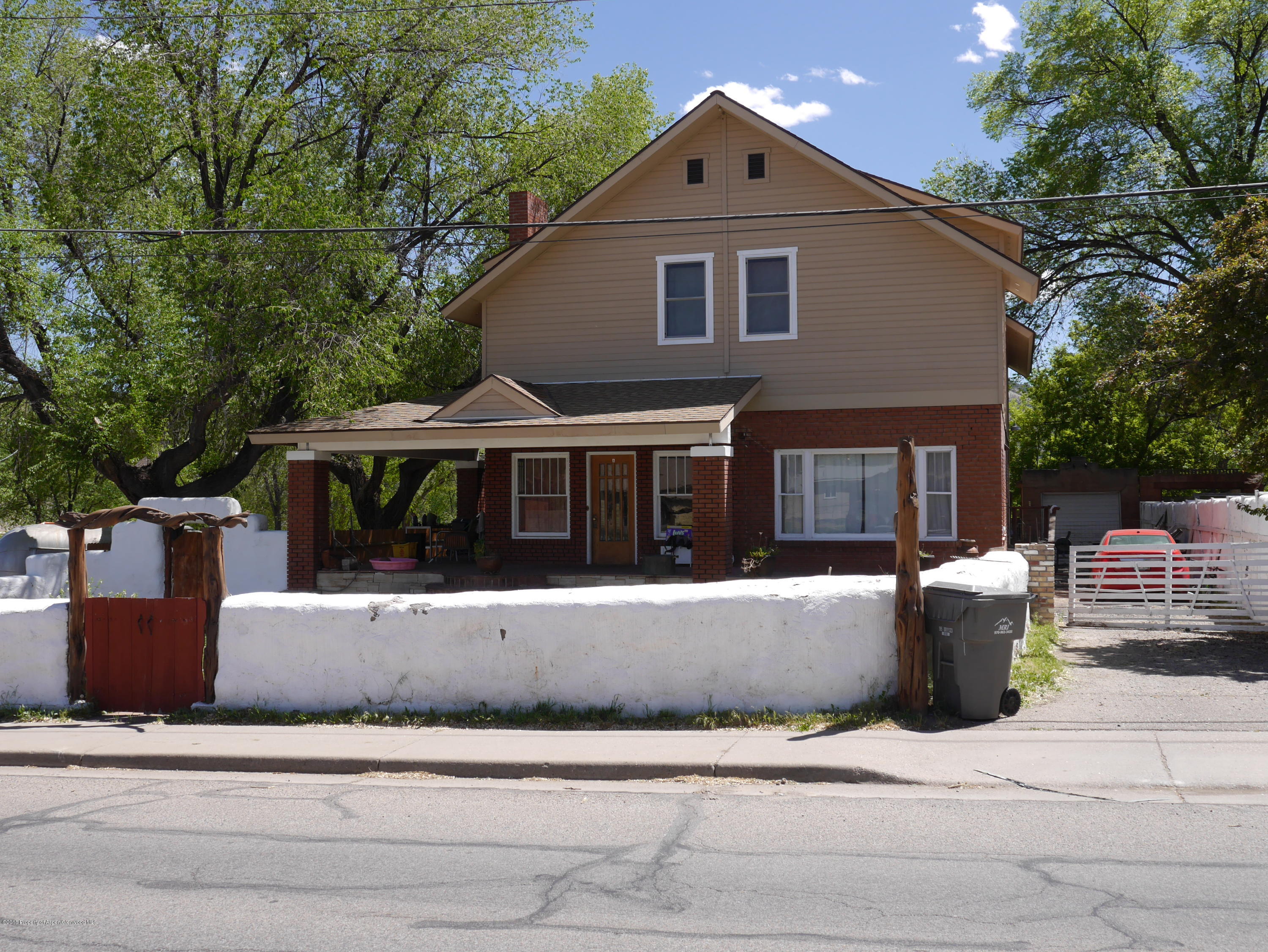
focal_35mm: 36
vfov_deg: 39.7
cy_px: 476
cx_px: 634
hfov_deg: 51.3
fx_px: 1319
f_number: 8
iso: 160
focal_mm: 18
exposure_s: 1/320
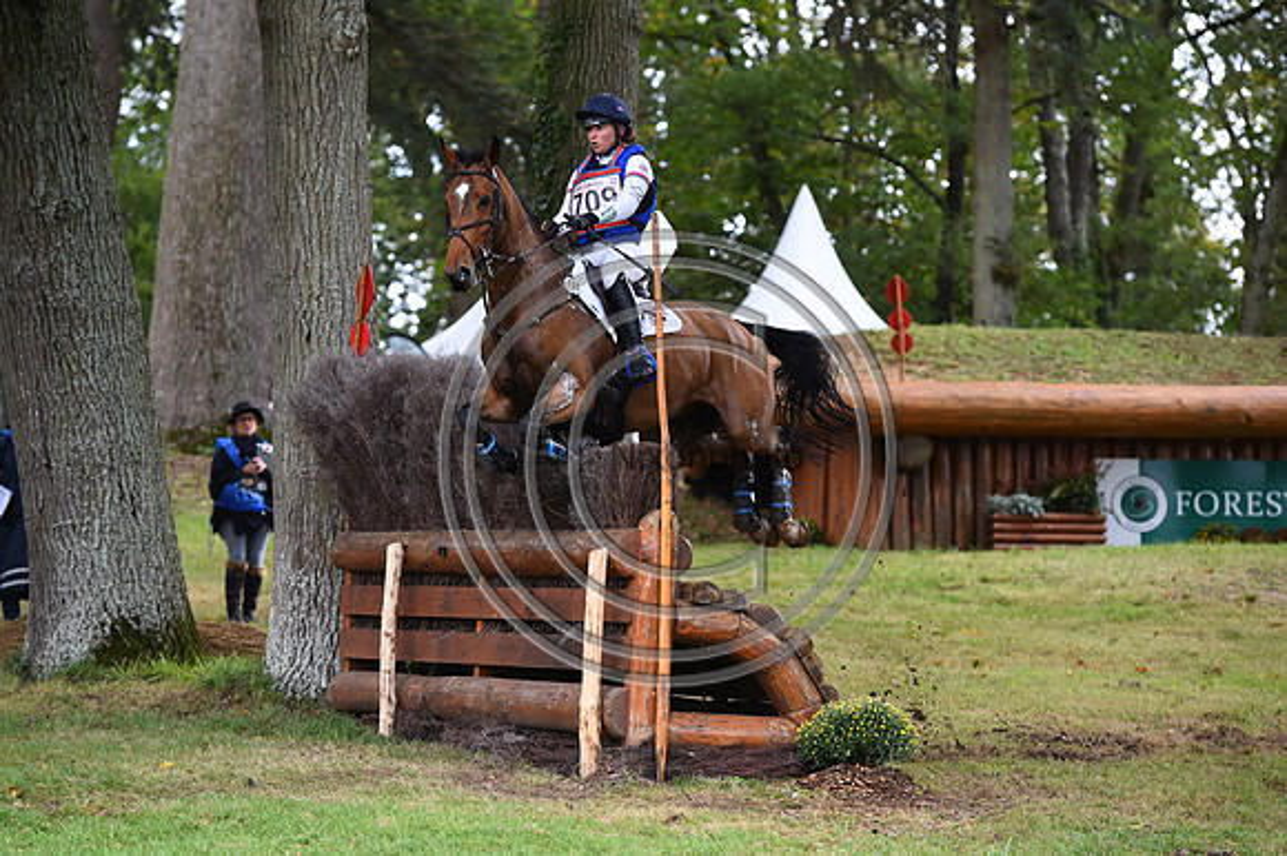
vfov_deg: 8.6
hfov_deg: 12.8
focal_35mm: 160
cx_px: 644
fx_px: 5717
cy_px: 428
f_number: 4.5
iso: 1400
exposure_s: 1/1250
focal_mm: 160
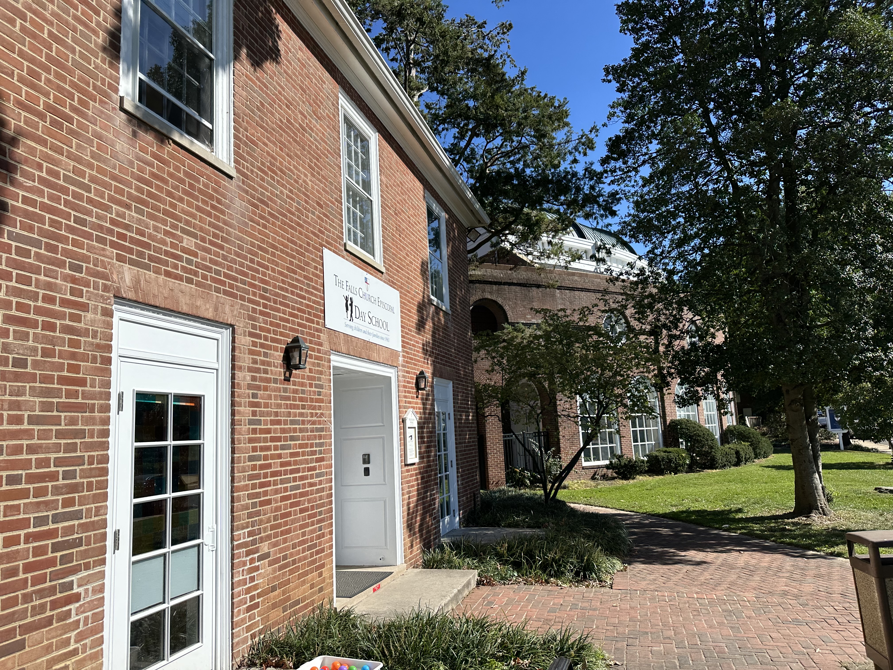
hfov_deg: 71.6
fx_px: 619
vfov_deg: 56.8
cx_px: 446
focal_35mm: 24
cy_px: 335
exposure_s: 1/4762
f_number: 1.78
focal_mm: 6.86
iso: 80
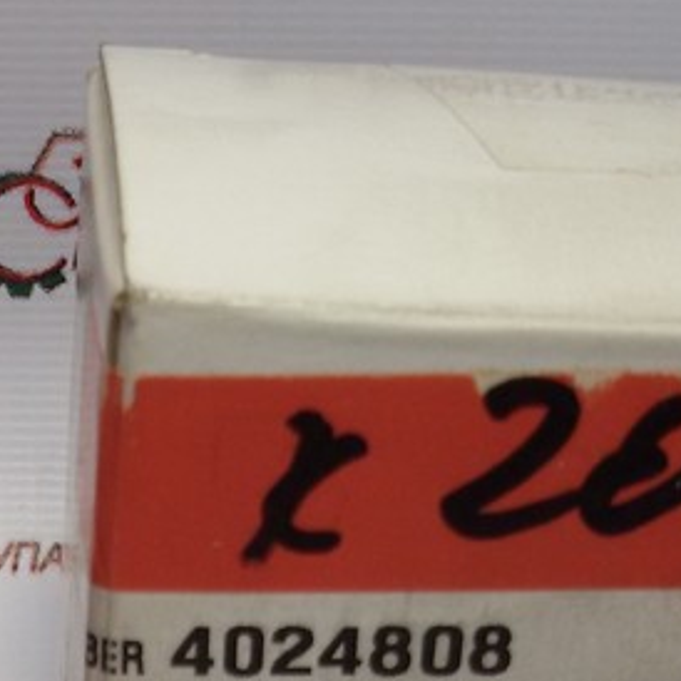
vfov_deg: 16.5
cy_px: 877
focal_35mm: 100
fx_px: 2226
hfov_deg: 16.9
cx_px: -35
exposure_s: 1/118
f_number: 2.4
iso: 40
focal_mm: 2.93
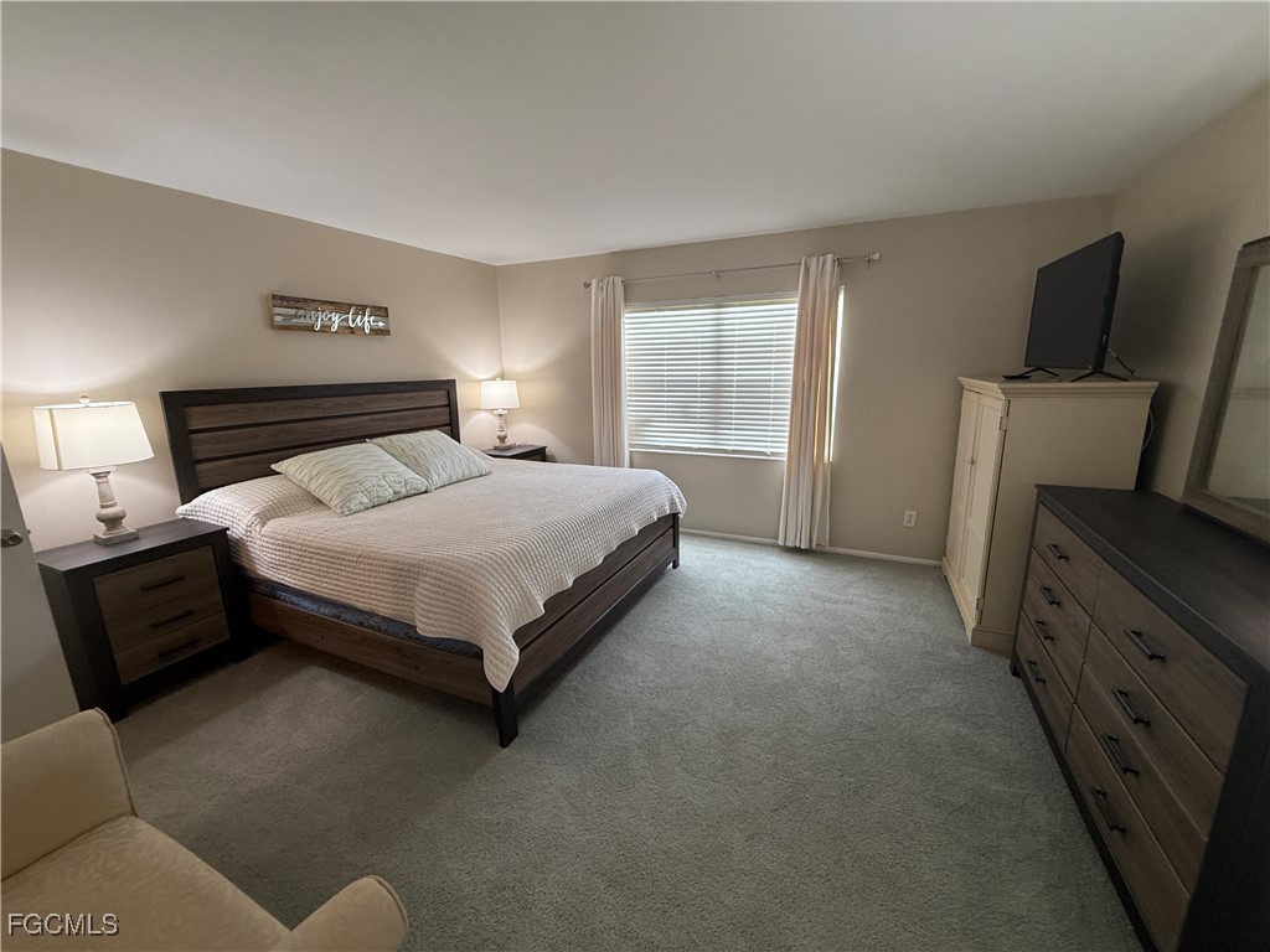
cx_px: 635
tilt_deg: -11.9
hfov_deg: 102.1
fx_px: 514
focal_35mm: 14
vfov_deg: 85.7
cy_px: 476
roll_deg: +1.0
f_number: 2.2
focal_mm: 2.22
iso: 160
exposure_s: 1/60
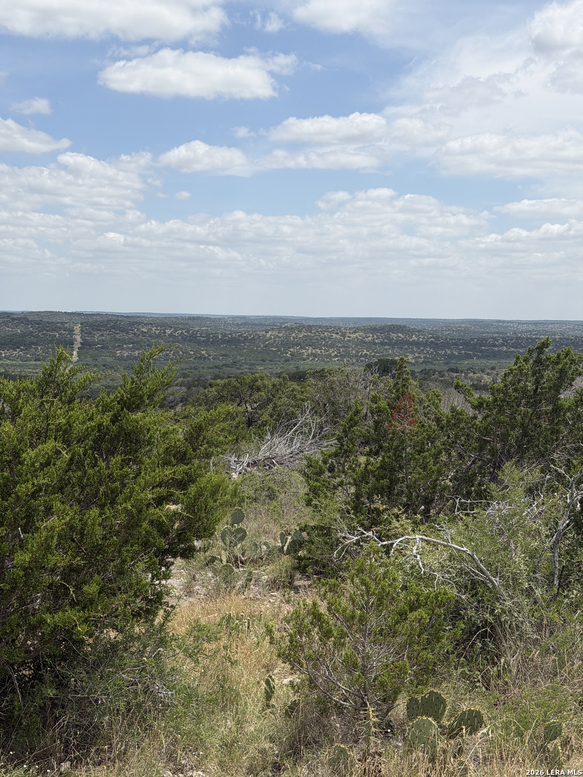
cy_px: 388
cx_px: 292
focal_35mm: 48
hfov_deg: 30.3
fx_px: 1078
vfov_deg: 39.7
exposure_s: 1/7874
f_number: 1.78
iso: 64
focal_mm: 6.76
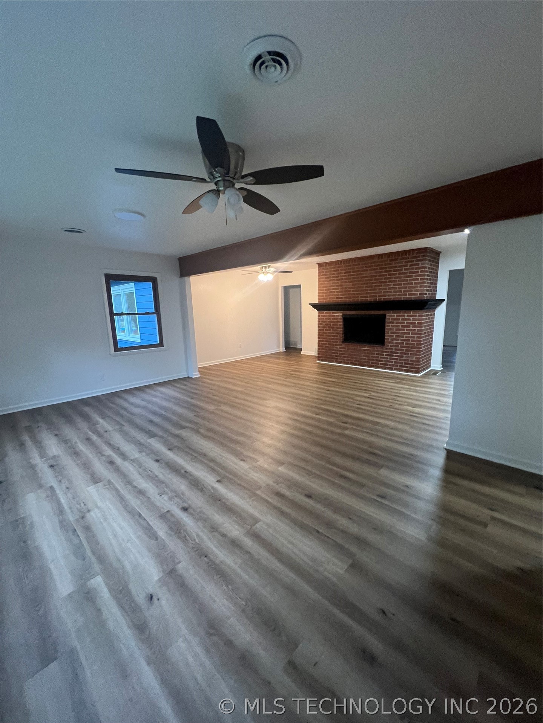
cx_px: 272
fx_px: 272
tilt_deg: -10.9
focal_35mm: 13
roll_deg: +0.8
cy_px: 362
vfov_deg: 106.2
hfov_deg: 89.9
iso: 320
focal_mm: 1.57
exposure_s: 1/60
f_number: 1.8
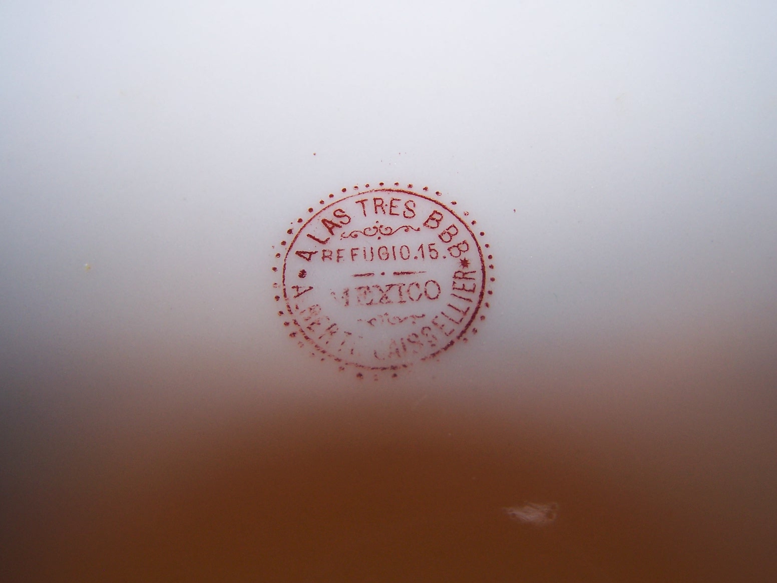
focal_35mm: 38
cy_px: 292
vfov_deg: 37.7
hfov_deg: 49.0
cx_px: 388
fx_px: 853
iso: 80
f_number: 2.8
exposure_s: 1/60
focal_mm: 6.3
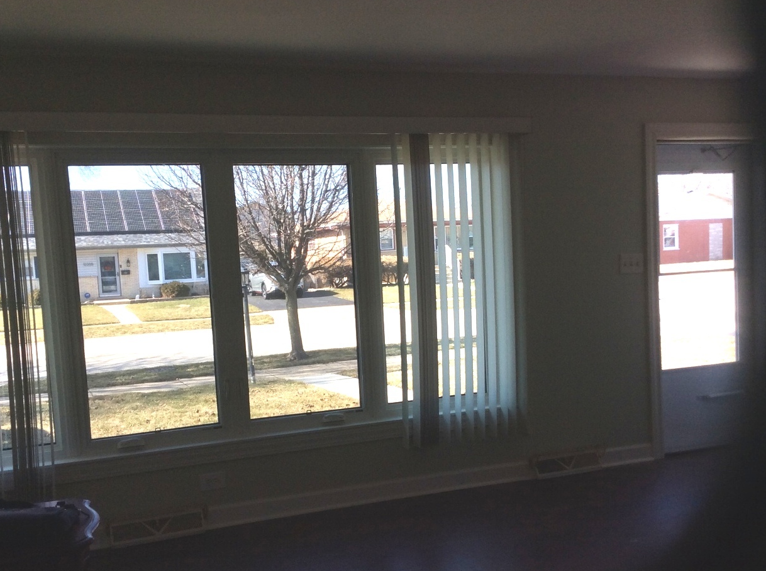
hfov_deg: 49.0
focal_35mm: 38
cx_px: 371
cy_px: 330
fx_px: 839
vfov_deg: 37.5
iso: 32
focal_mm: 3.3
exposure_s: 1/266
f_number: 2.4
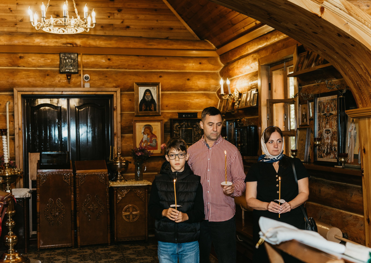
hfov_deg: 38.9
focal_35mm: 50
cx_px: 197
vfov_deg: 28.1
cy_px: 132
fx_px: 525
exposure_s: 1/160
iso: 320
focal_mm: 48
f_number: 4
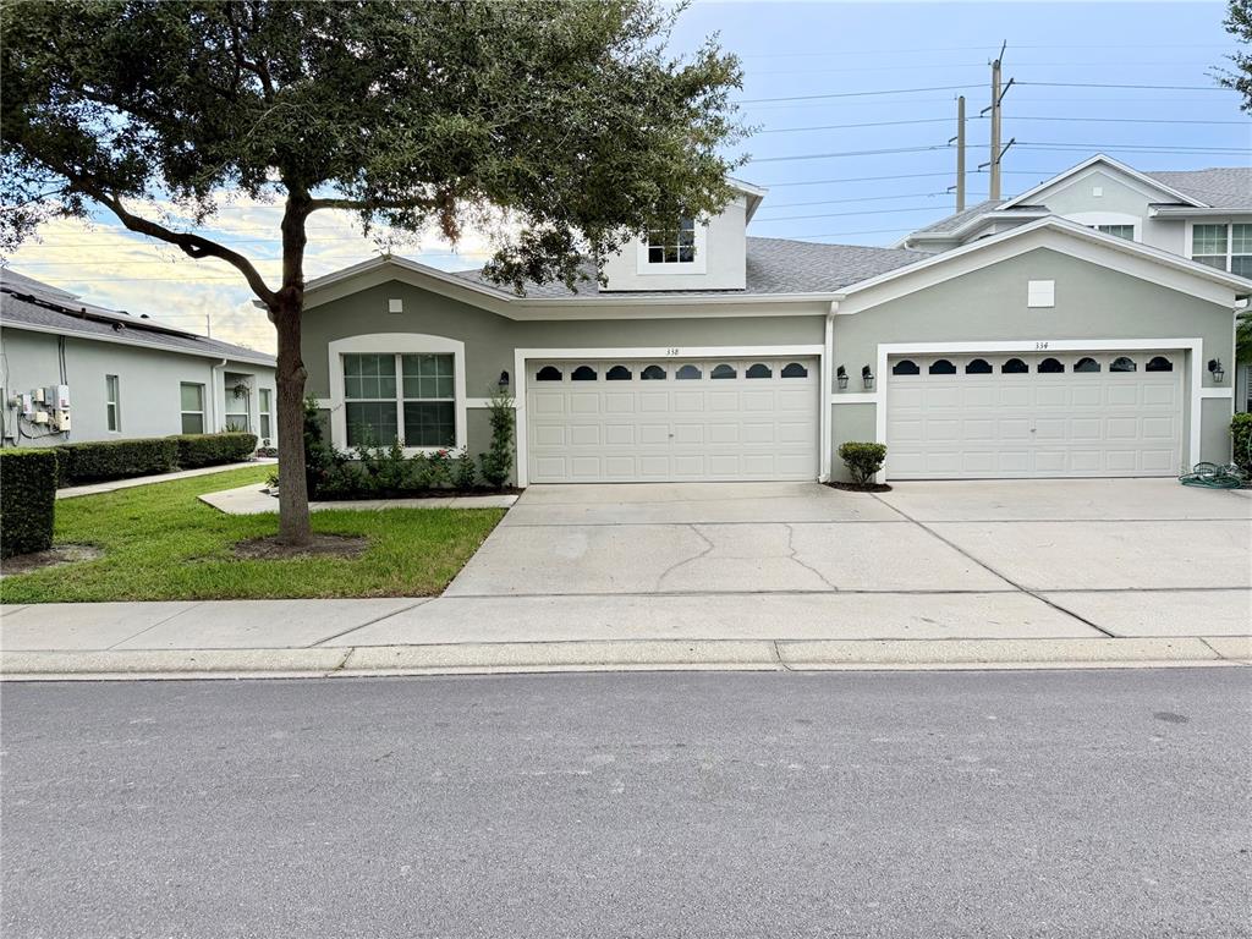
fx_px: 868
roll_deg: -0.1
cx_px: 626
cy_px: 470
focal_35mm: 24
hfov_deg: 71.6
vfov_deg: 56.8
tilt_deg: -3.6
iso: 100
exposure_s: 1/1139
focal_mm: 6.76
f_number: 1.78
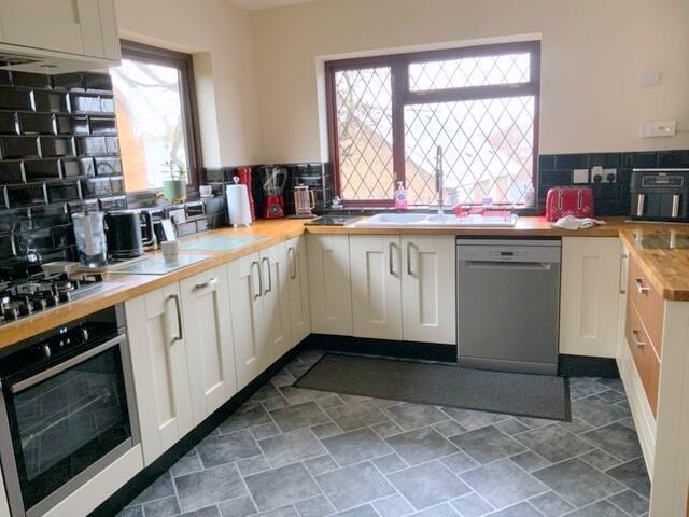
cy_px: 258
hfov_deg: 61.7
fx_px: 577
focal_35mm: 29
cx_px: 344
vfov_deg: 48.2
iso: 160
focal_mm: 3
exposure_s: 1/60
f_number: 1.8
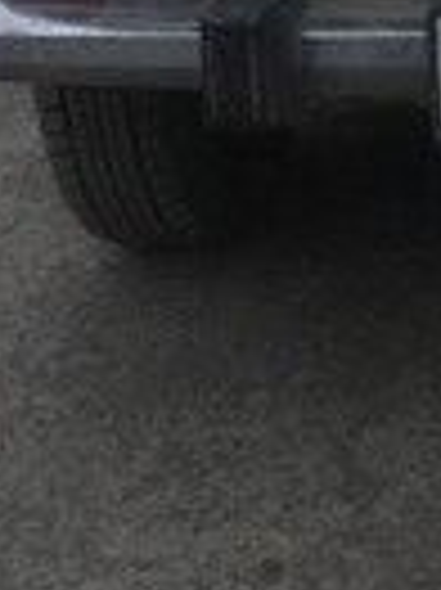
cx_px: 706
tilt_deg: -10.3
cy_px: -234
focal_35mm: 110
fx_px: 1872
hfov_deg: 12.6
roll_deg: +2.9
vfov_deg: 16.6
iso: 125
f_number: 2.2
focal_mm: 4.15
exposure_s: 1/8
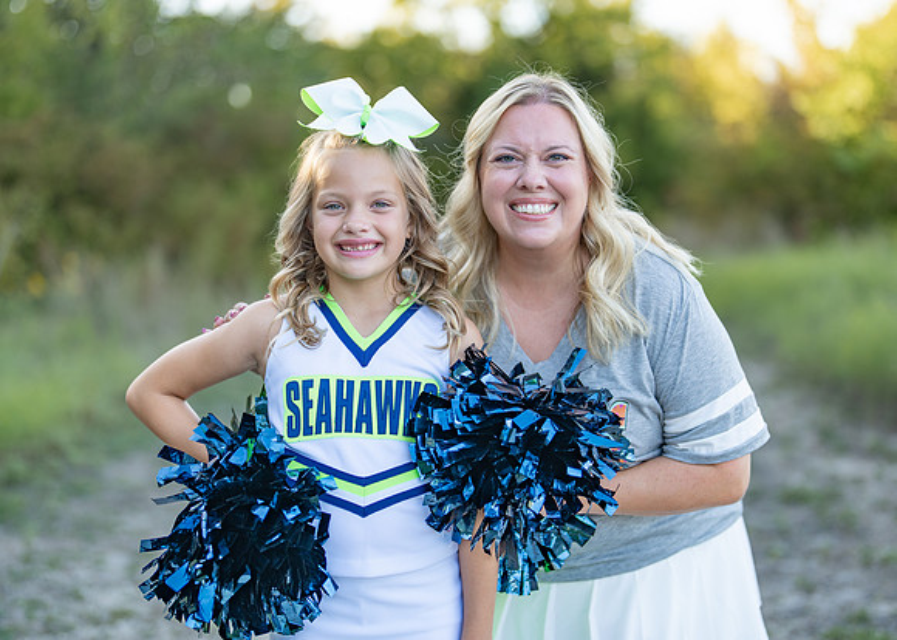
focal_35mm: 58
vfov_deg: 24.6
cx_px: 462
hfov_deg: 34.0
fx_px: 1468
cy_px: 323
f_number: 1.2
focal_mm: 50
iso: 100
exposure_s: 1/800
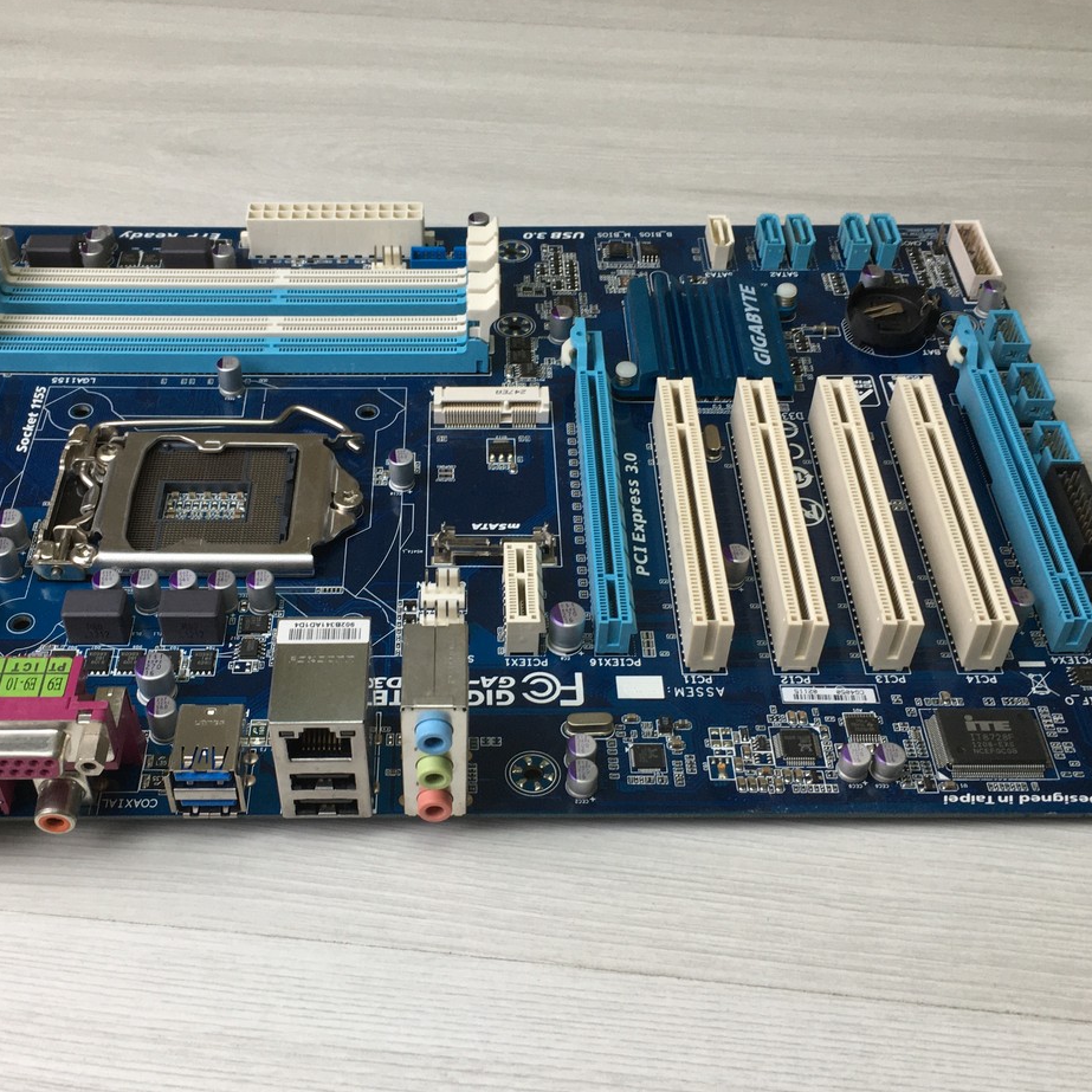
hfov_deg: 41.8
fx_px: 1428
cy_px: 586
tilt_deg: -45.6
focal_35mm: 40
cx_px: 487
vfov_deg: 41.8
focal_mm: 4.15
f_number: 2.2
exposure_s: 1/100
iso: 40
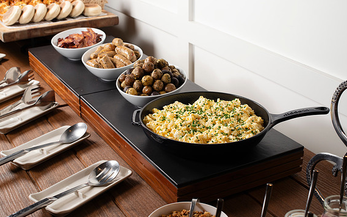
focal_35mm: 52
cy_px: 114
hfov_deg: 38.9
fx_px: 492
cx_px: 174
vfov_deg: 24.8
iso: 250
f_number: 8
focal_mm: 50
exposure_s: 1/100
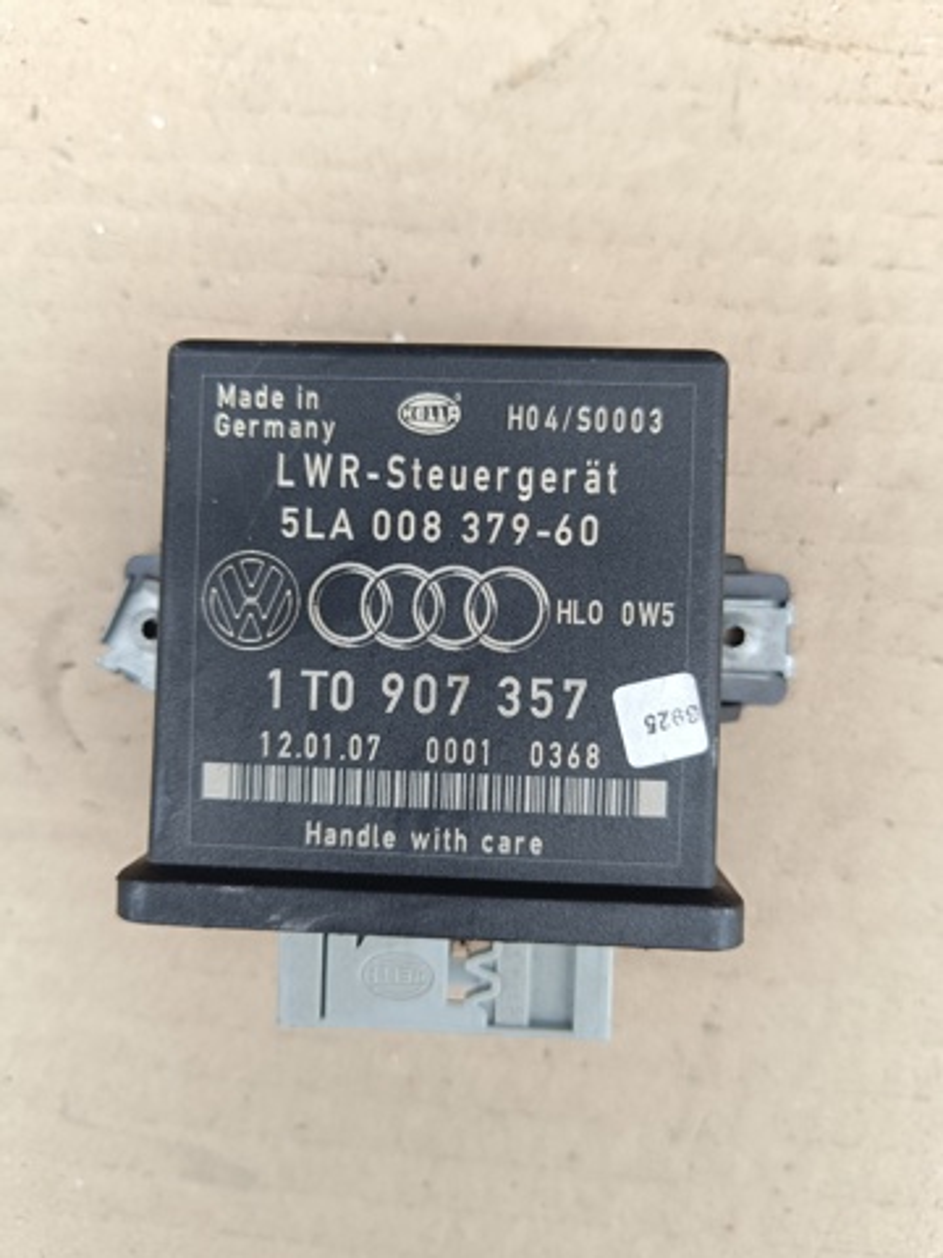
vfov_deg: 71.6
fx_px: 872
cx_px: 472
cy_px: 629
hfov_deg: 56.8
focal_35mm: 24
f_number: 1.88
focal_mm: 5.59
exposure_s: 1/115
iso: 52
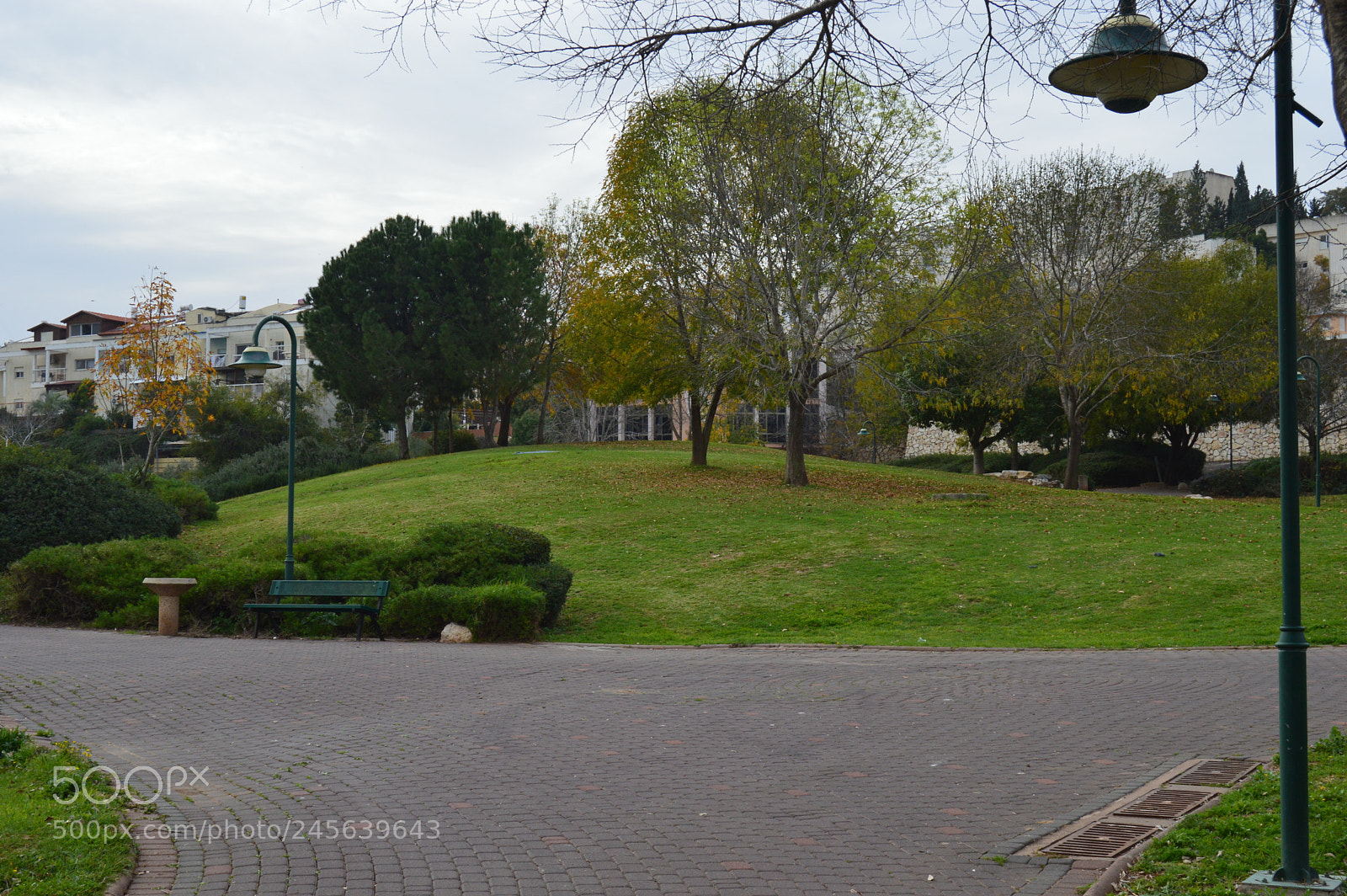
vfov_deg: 28.0
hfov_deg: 41.1
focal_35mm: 48
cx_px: 674
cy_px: 448
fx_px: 1794
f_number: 11
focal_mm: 32
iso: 400
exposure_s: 1/400
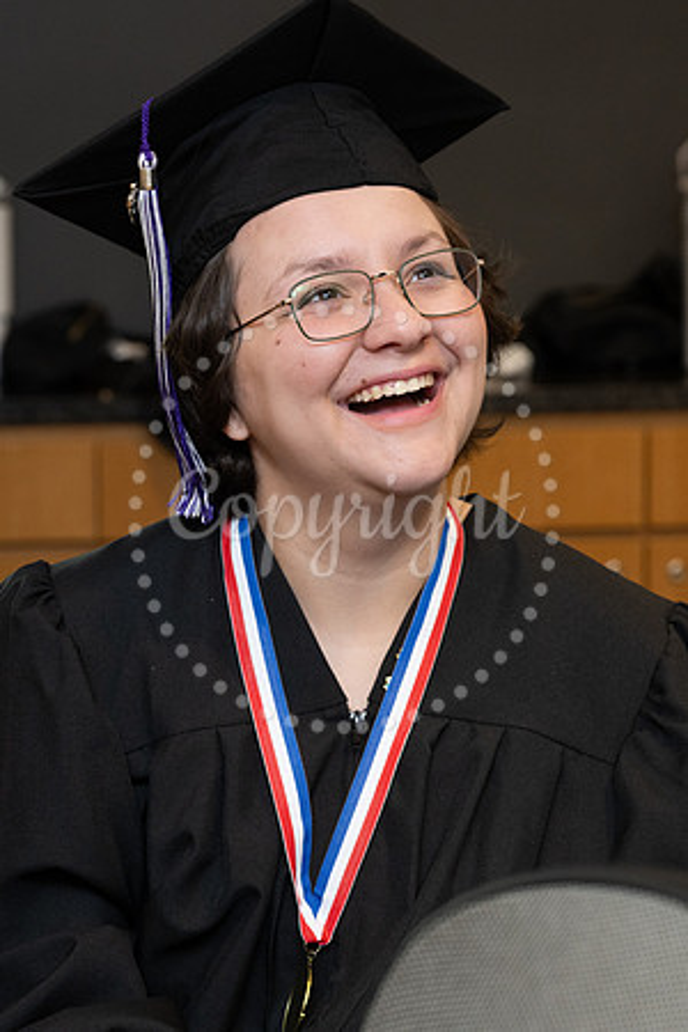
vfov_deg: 15.9
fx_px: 3698
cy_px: 516
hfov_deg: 10.6
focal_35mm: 129
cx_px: 404
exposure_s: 1/125
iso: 1000
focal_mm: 86
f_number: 5
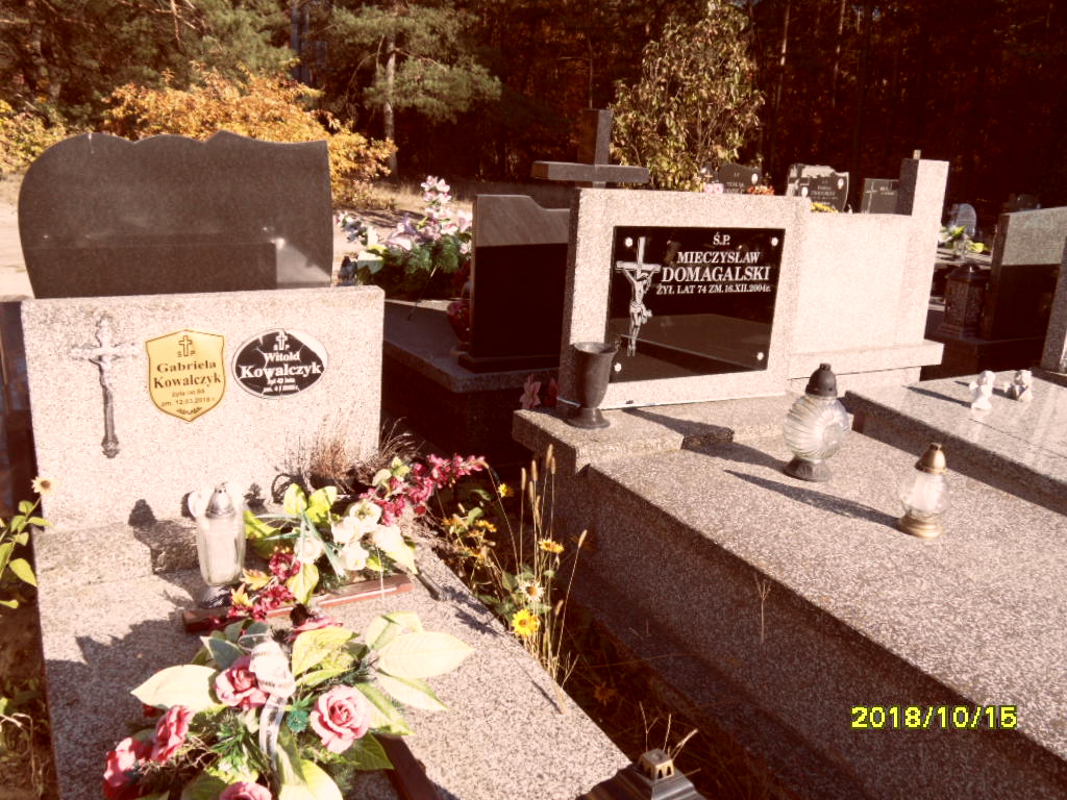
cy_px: 400
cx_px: 534
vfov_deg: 44.2
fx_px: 986
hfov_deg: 56.8
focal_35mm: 32
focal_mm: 5.3
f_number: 3.4
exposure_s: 1/500
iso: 80
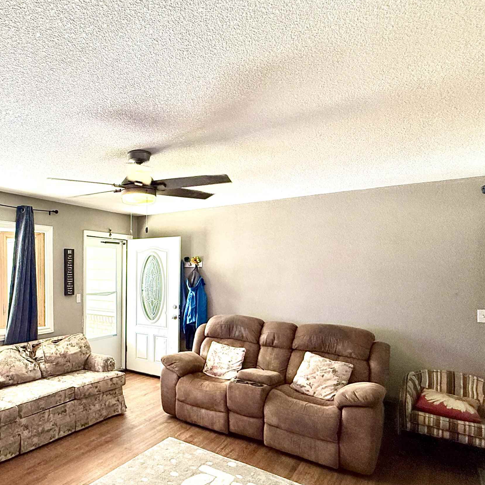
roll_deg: -0.1
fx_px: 365
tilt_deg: -1.5
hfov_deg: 63.6
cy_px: 282
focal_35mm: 23
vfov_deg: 66.8
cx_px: 126
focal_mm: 2.22
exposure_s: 1/120
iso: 200
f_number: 2.2
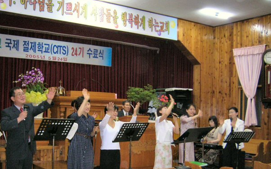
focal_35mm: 43
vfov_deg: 29.6
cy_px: 117
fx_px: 317
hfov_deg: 46.1
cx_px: 114
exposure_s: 1/60.1
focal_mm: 5.4
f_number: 2.8
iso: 200
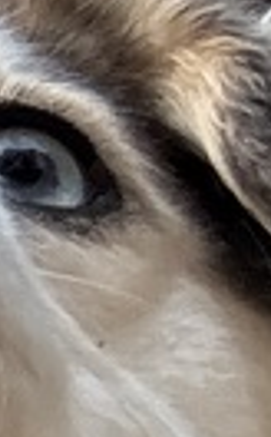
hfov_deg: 4.8
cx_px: -853
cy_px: 900
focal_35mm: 247
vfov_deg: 8.1
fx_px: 2932
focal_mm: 2.69
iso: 320
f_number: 1.9
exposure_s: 1/59
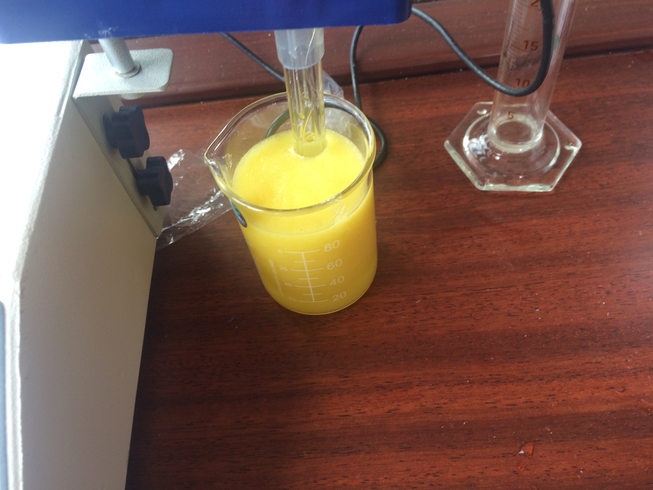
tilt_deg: -55.2
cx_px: 326
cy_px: 245
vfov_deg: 48.2
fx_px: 547
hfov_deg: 61.7
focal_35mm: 29
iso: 40
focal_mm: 4.15
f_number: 2.2
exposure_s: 1/50
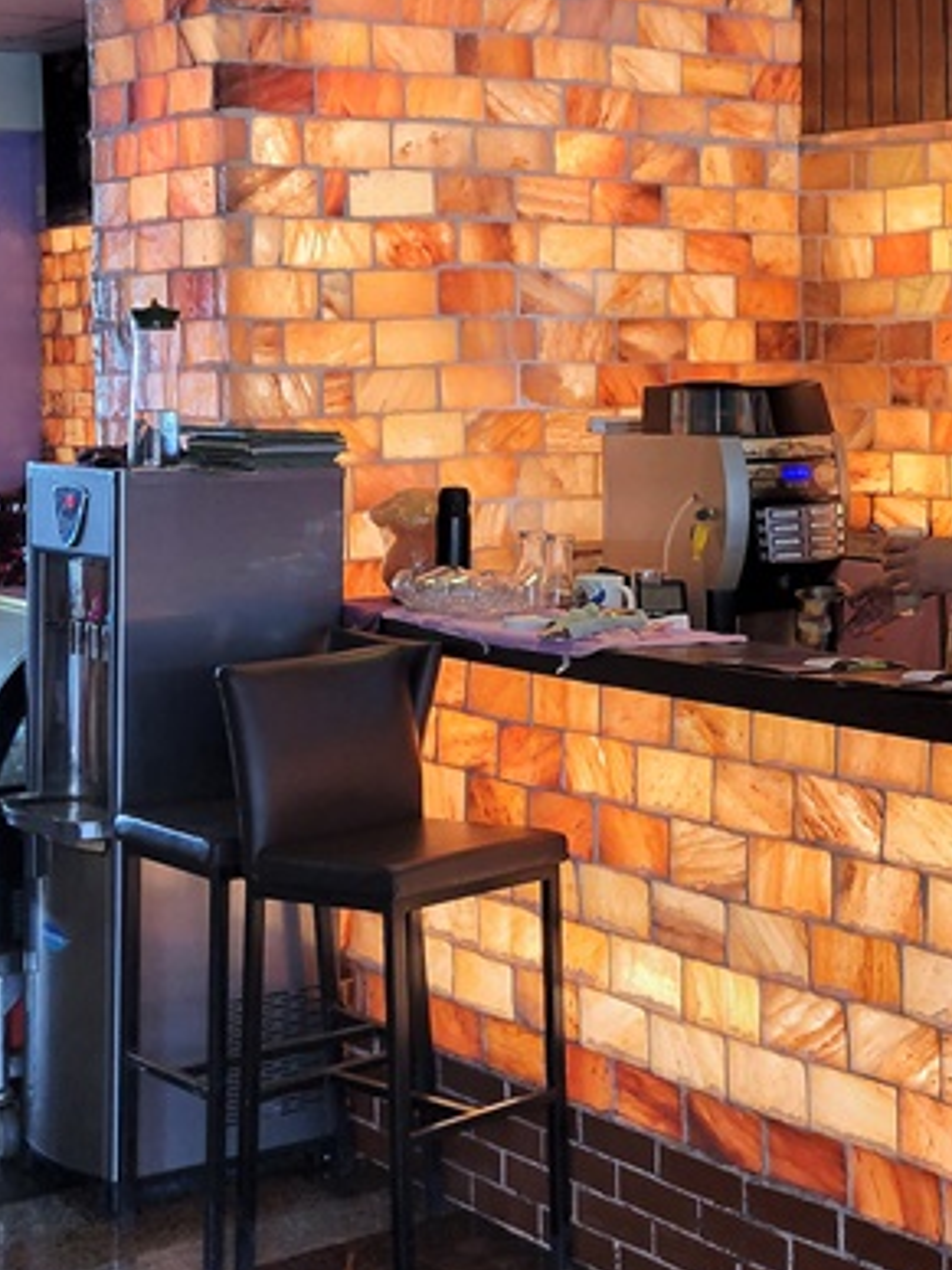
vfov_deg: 28.8
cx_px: 939
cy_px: 448
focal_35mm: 67
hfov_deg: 21.2
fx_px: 2457
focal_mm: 5.4
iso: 160
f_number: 1.8
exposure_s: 1/120
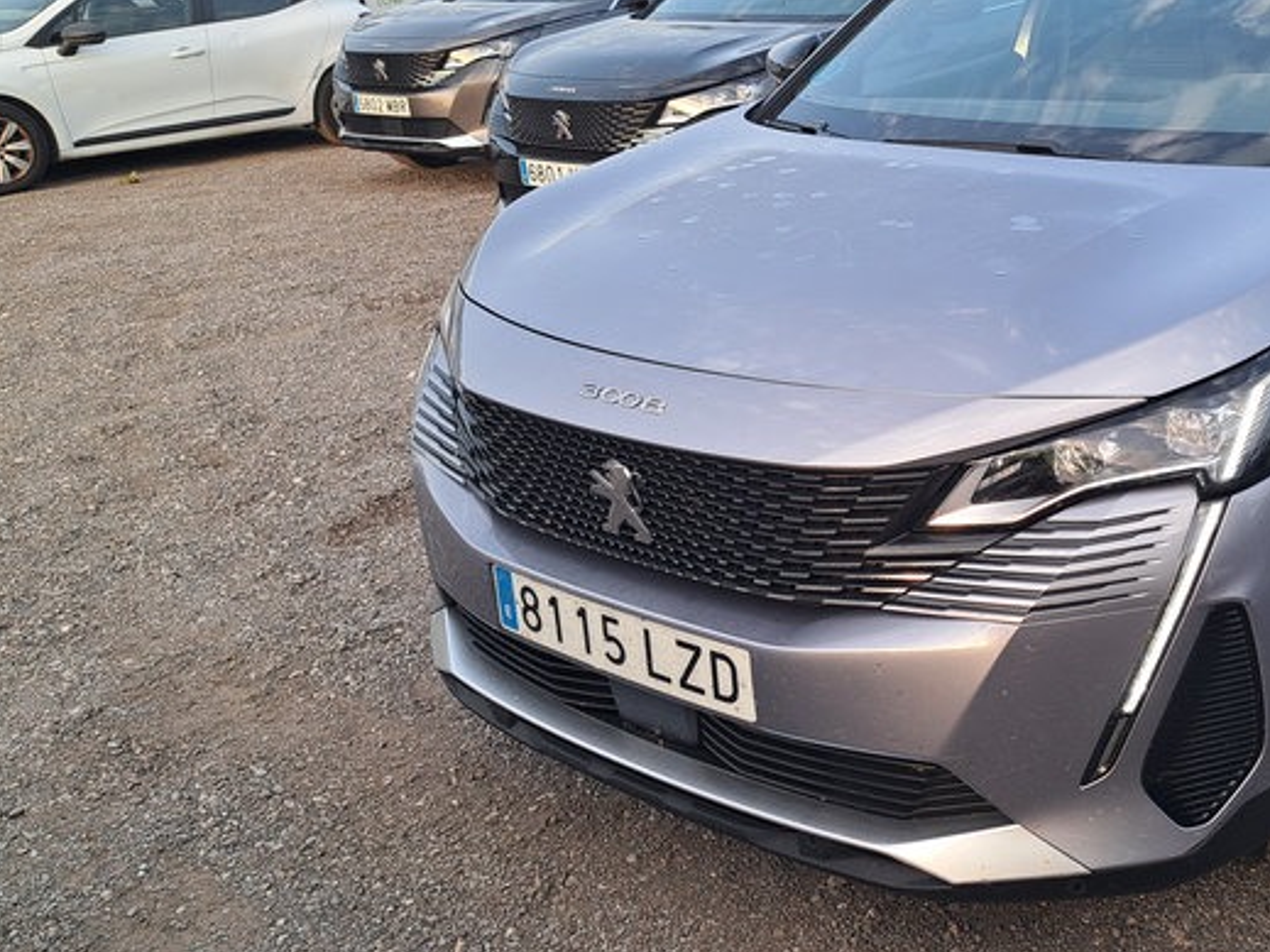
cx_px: 932
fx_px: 1357
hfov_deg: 48.5
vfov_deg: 38.6
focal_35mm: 37
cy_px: 416
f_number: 1.8
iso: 50
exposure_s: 1/100
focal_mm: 5.23
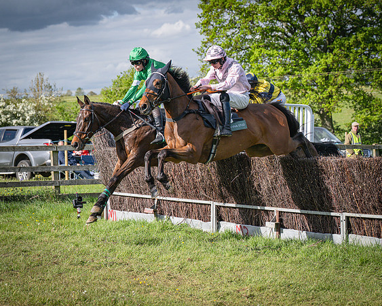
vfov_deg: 13.9
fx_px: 1253
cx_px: 206
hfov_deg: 17.3
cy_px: 129
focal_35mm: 111
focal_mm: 72
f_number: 4
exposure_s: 1/4000
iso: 400
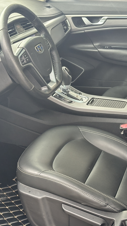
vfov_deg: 30.2
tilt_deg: -22.0
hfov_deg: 17.2
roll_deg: -1.9
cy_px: 113
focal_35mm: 70
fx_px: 419
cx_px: 40
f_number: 1.78
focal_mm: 6.86
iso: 160
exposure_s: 1/60
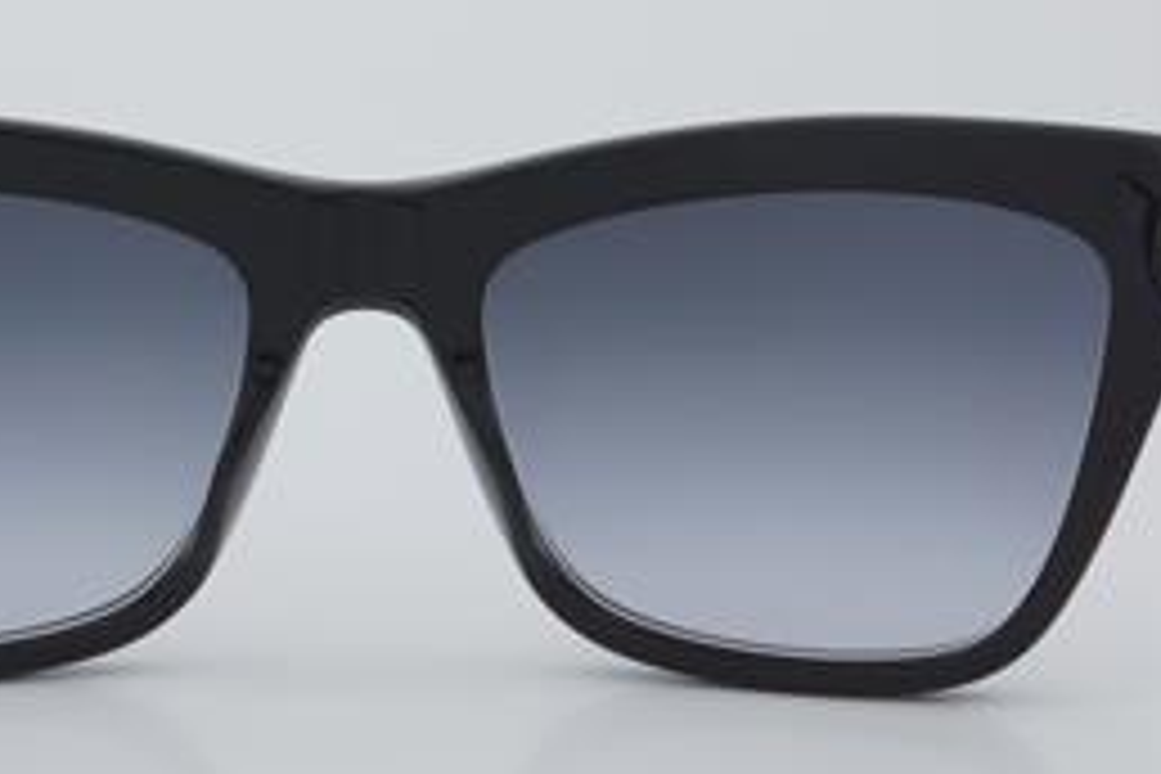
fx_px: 4120
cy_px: 342
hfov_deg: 16.0
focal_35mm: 128
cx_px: 360
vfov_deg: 10.7
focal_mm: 55
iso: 100
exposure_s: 1/4
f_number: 32
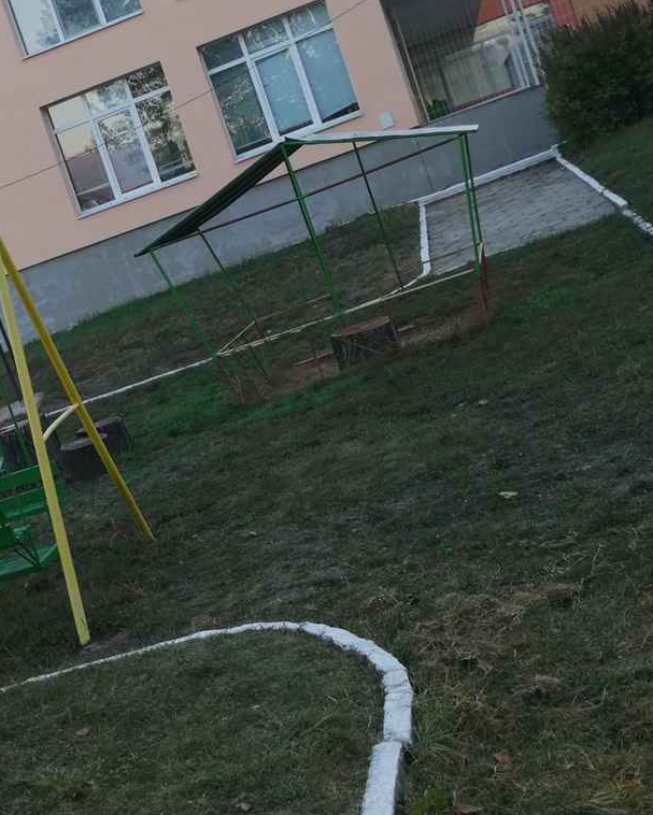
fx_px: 1400
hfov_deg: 25.8
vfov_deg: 32.5
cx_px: 126
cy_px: 411
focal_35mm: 58
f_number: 1.8
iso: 64
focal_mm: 3.95
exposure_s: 1/100
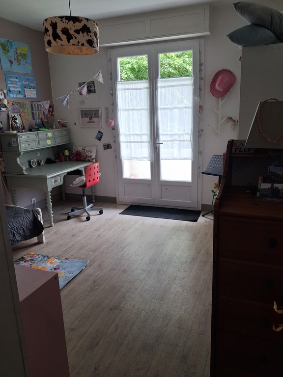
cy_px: 188
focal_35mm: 27
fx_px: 294
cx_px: 142
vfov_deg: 65.3
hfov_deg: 51.4
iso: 160
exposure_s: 1/100
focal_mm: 4
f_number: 1.8
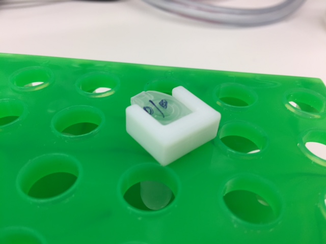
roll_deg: -3.4
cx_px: 163
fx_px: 273
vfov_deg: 48.2
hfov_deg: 61.7
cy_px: 122
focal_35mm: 29
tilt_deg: -38.5
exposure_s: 1/50
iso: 40
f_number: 2.2
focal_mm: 4.15
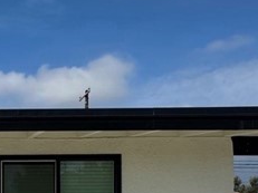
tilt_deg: +0.4
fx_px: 462
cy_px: 209
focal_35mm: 62
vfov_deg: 22.4
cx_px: -61
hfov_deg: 27.1
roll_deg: -0.3
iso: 50
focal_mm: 2.22
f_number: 2.2
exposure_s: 1/4000
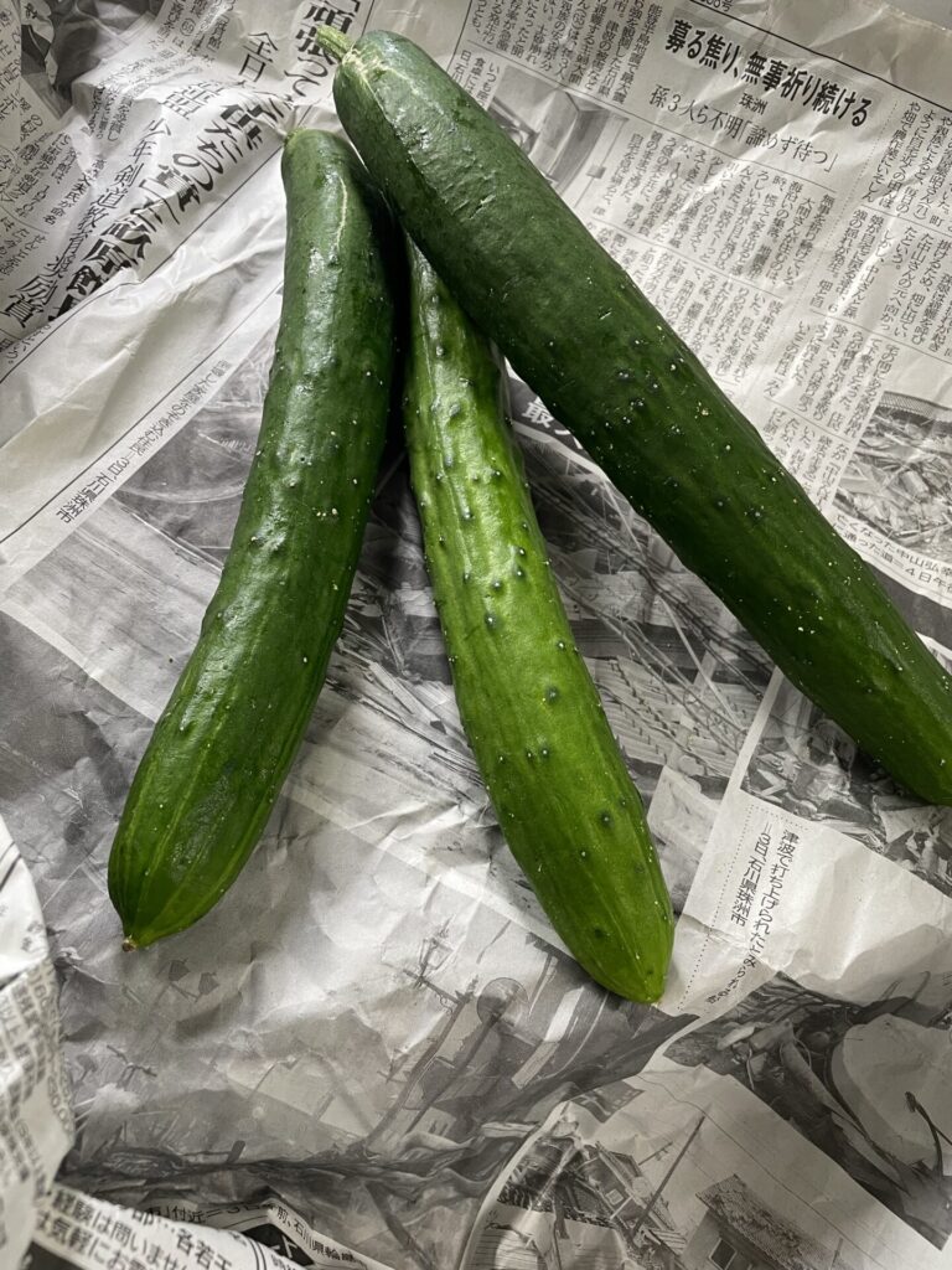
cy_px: 635
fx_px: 953
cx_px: 476
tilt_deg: -59.8
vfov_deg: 67.3
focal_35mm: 26
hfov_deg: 53.1
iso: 100
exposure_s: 1/60
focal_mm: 4.2
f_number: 1.6
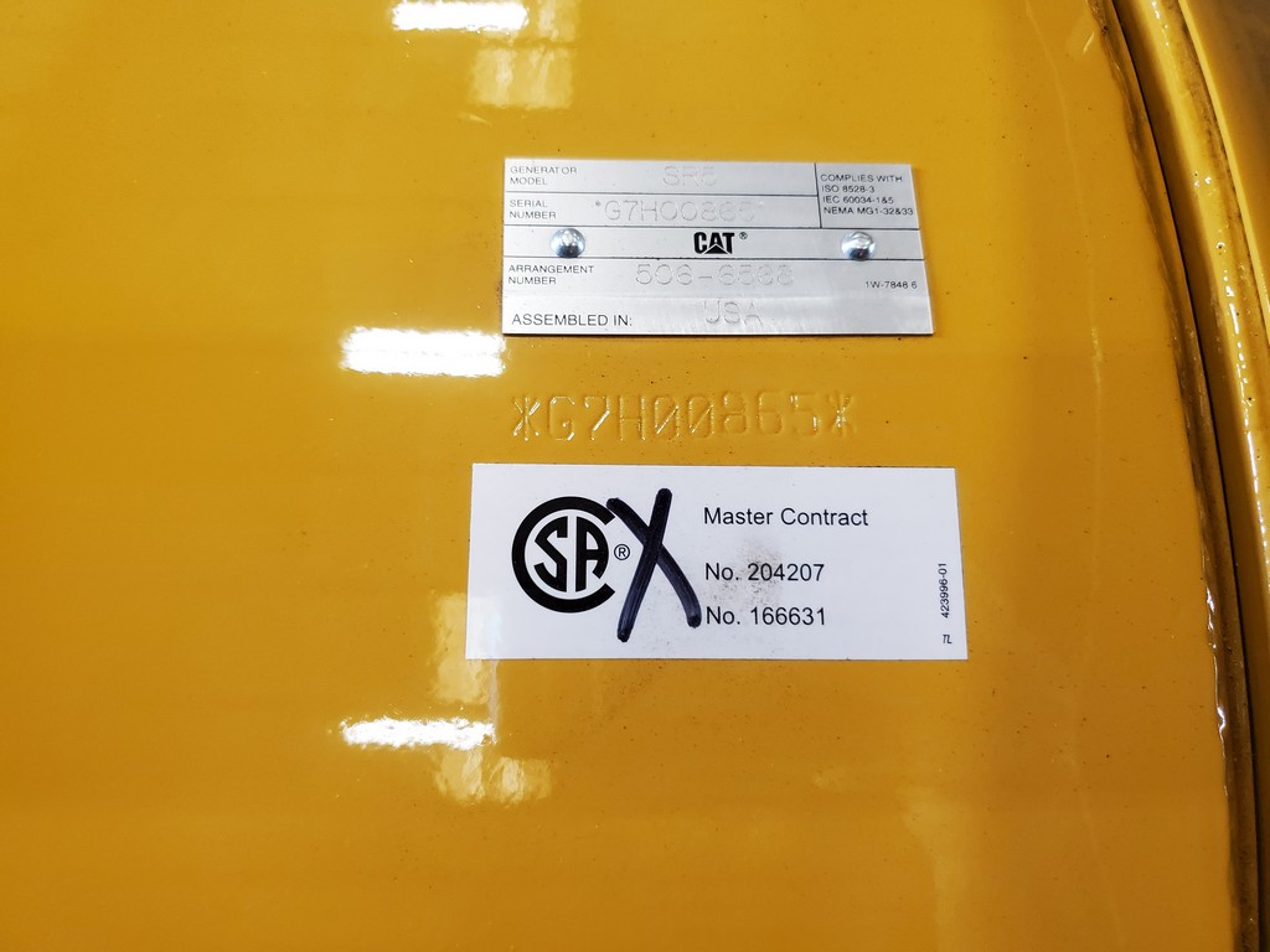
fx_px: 954
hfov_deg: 67.3
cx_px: 635
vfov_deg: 53.1
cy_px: 476
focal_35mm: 26
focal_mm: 4.3
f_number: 1.5
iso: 250
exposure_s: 1/120
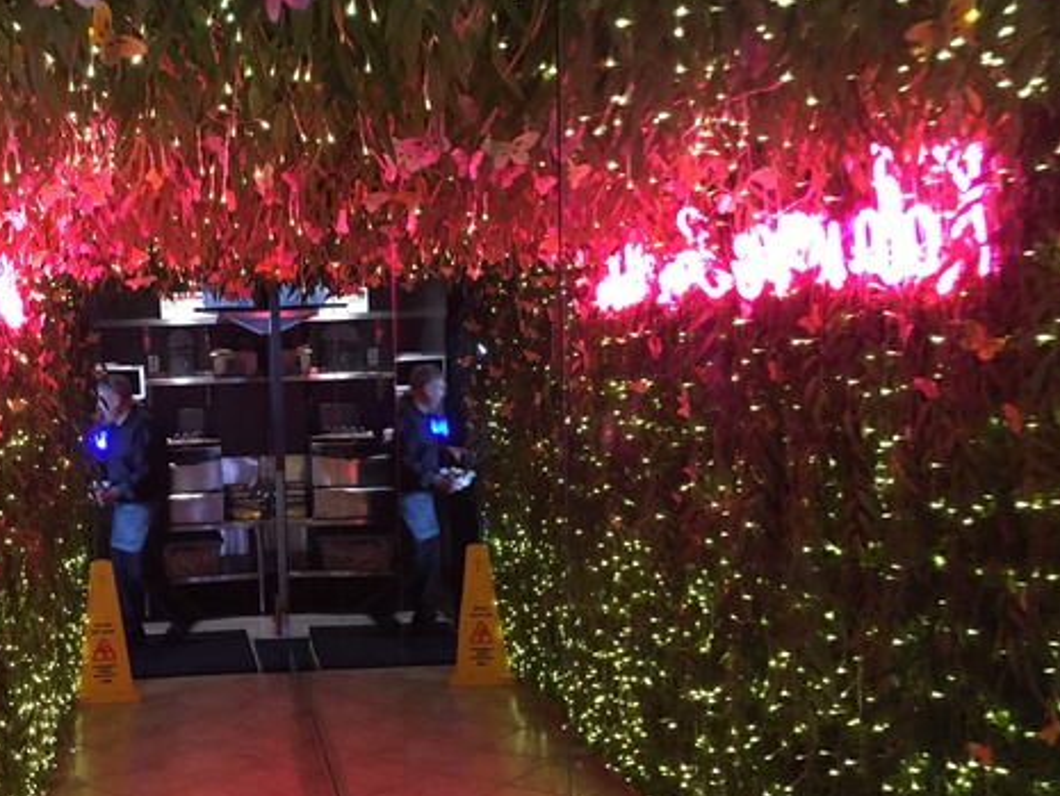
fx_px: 1317
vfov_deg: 33.6
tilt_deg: -0.8
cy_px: 454
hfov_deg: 42.9
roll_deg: +1.1
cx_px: 315
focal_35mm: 43
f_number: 2.2
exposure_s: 1/8
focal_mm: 4.15
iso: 80
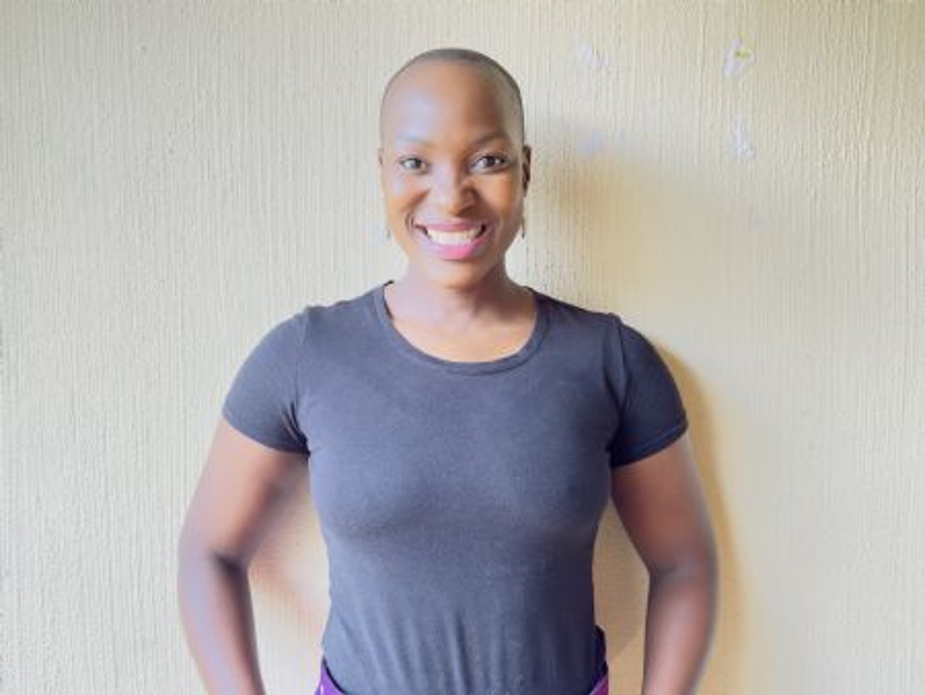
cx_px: 462
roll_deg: +0.4
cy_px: 348
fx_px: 936
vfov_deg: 40.7
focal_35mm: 35
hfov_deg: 52.6
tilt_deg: -5.4
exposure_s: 1/40
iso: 500
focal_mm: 6.76
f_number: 1.78
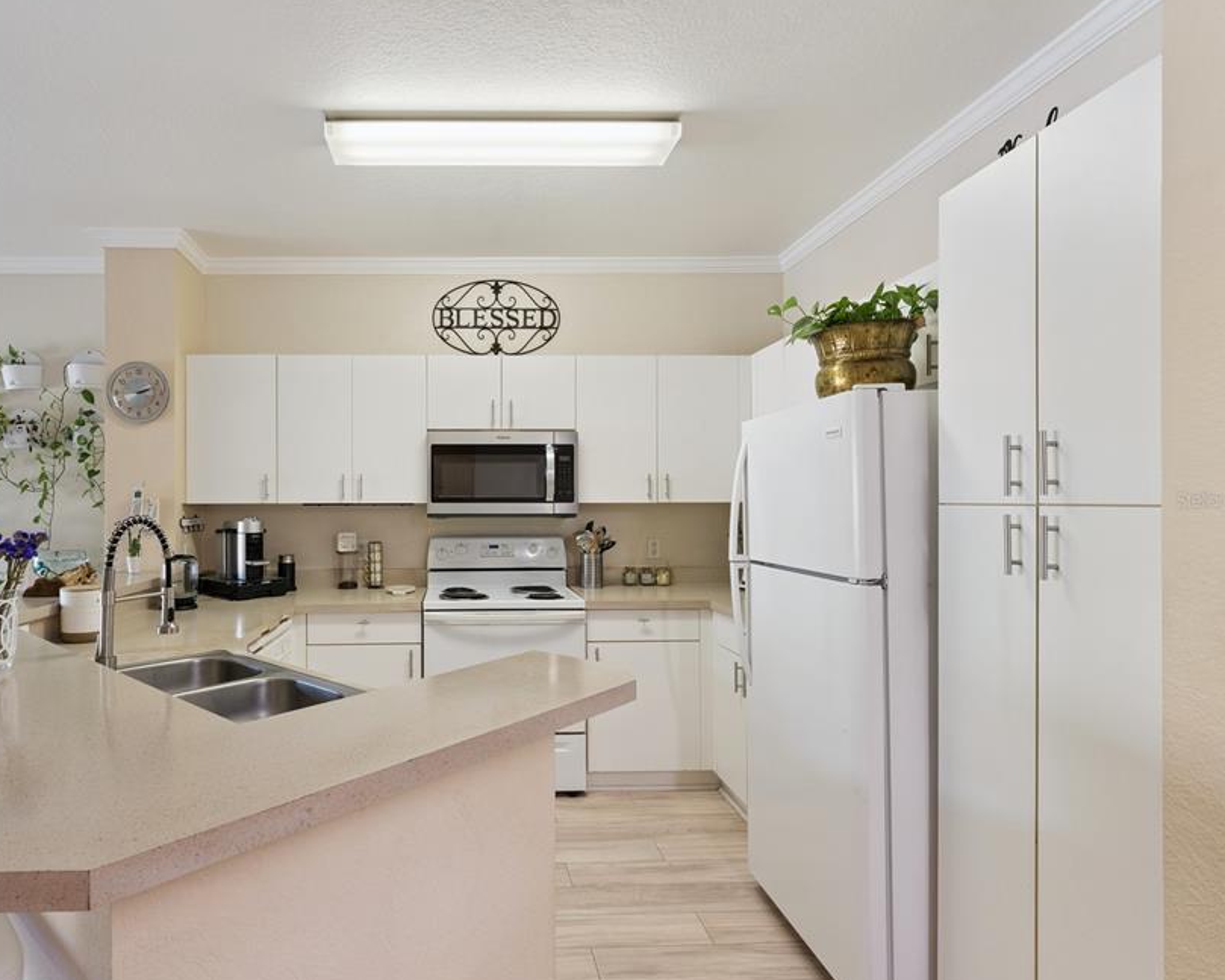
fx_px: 706
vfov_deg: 69.5
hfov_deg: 80.9
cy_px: 500
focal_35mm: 19
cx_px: 488
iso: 800
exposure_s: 1/20
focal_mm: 16.4
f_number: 11
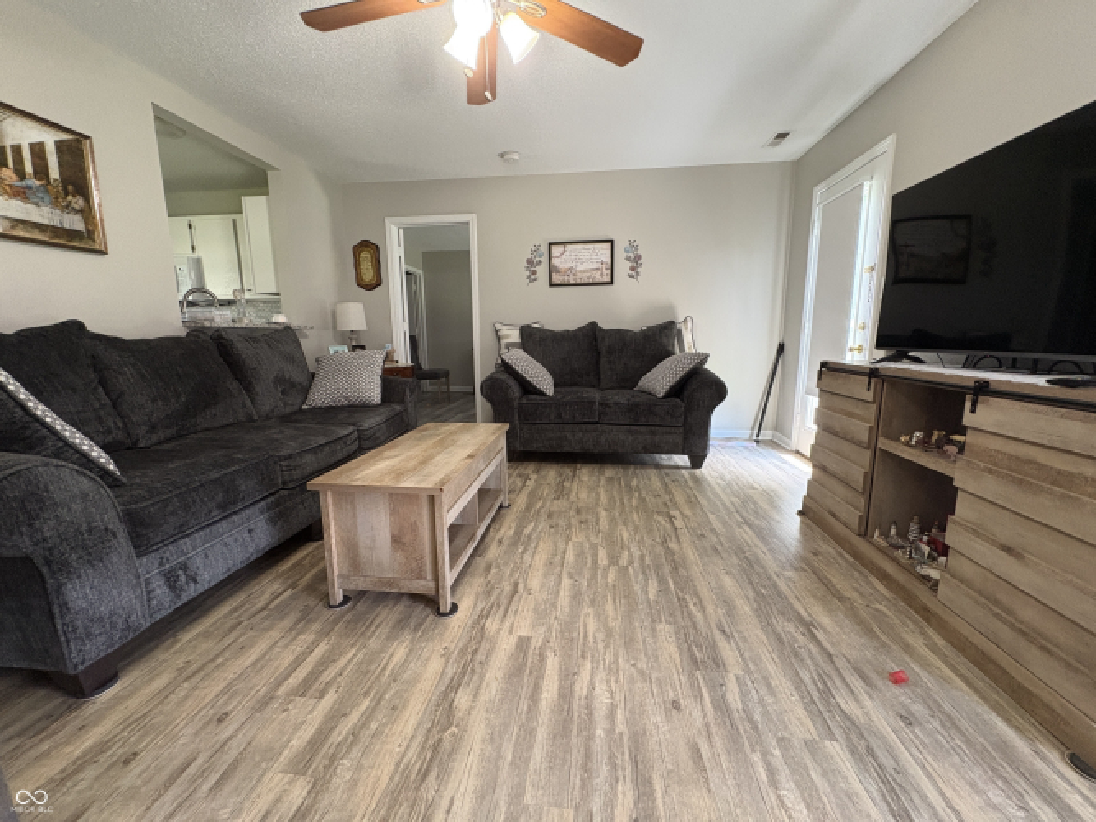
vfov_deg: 85.7
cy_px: 411
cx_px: 548
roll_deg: +0.6
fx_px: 443
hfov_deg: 102.1
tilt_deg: -9.8
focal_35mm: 14
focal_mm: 2.22
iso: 320
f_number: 2.2
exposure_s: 1/60
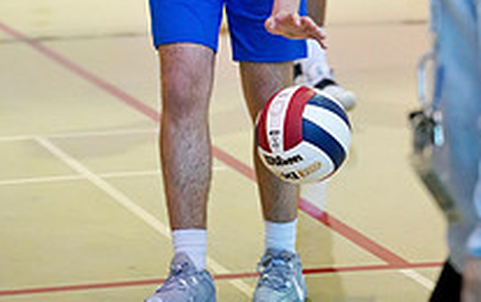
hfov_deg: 8.3
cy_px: -197
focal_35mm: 253
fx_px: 3325
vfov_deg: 5.1
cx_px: 214
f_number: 2.8
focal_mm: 114.6
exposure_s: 1/800
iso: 8000
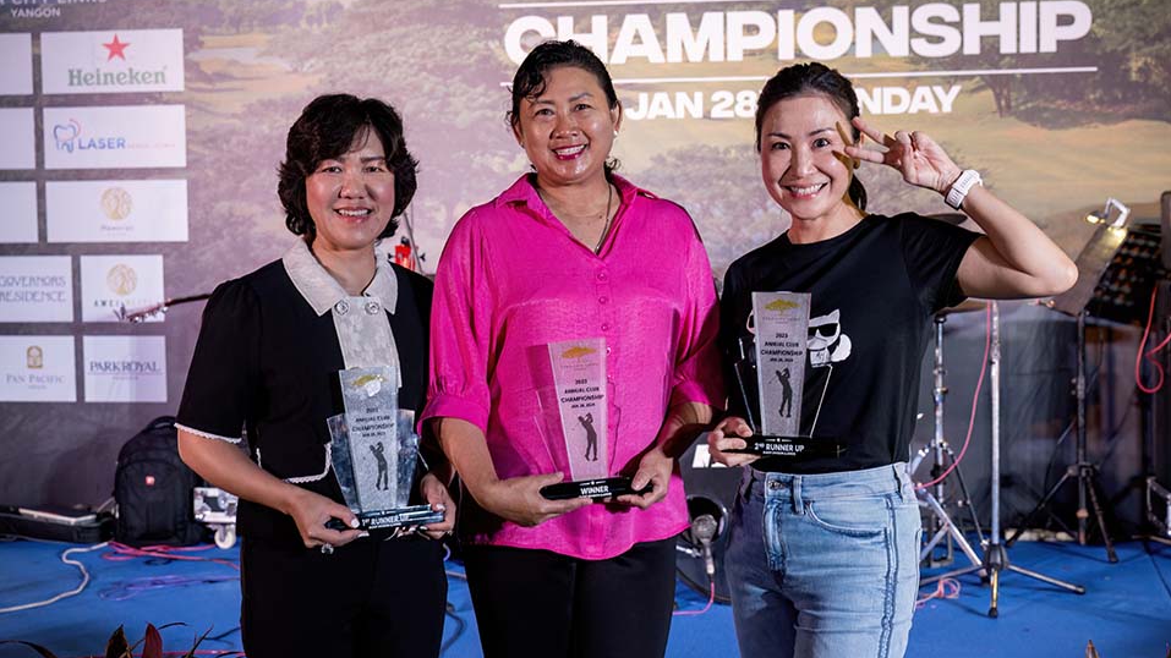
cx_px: 586
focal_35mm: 62
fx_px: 1925
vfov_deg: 19.4
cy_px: 307
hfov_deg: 33.8
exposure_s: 1/200
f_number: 5.6
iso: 2800
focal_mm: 59
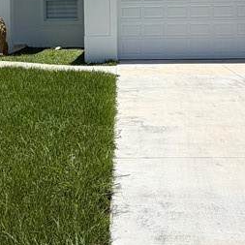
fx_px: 400
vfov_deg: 32.1
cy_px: 16
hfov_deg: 33.8
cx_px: 90
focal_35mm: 50
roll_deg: +0.7
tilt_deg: +0.9
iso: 20
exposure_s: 1/1464
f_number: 2.2
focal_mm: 2.22
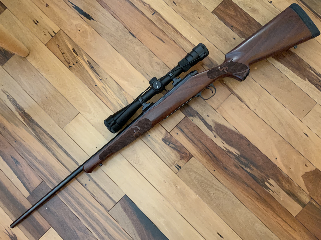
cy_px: 120
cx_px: 160
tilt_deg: -86.5
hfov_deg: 61.7
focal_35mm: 29
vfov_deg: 48.2
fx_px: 269
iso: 200
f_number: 1.8
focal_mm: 3
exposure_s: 1/60
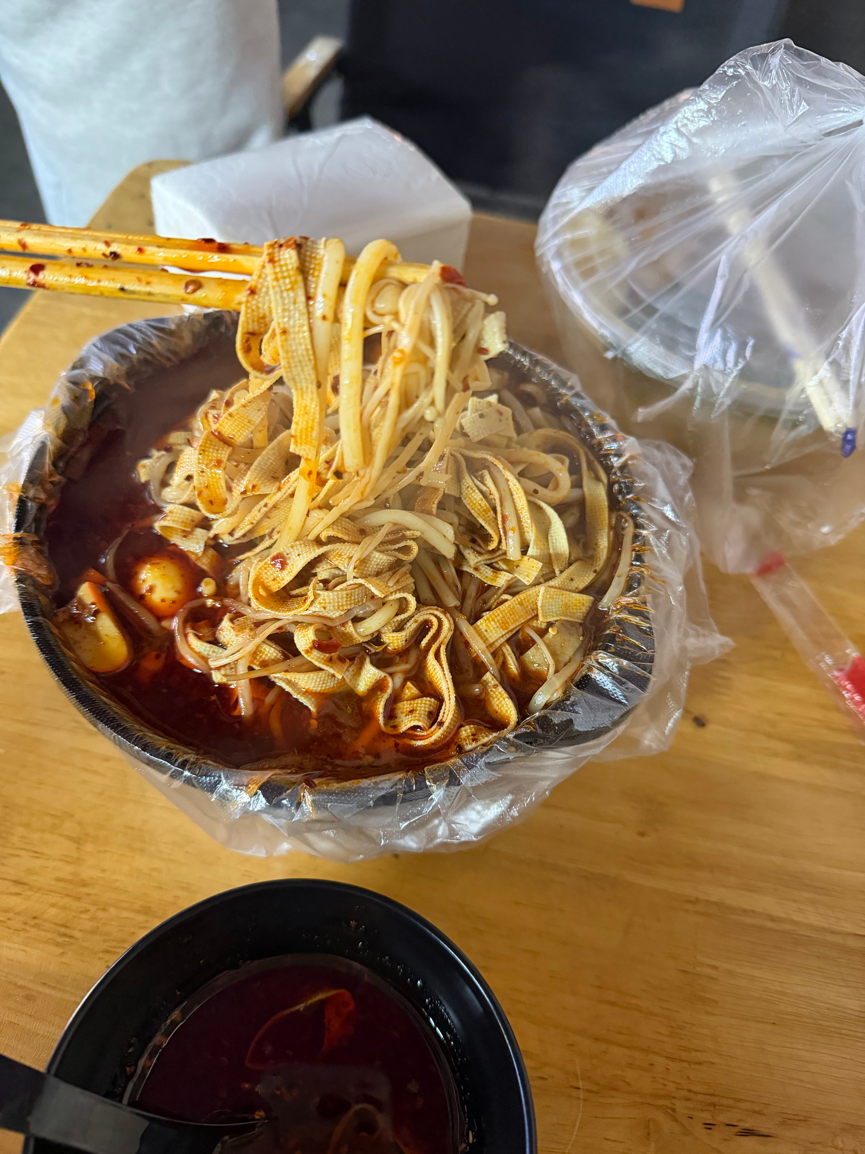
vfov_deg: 71.6
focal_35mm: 24
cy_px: 577
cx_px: 432
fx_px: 800
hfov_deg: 56.8
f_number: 1.78
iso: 800
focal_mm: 6.76
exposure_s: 1/50
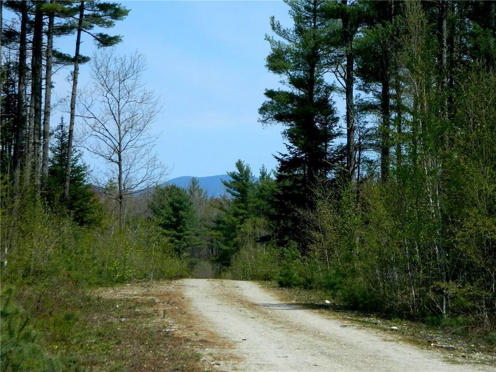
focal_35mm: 103
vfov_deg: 14.4
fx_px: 1476
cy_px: 186
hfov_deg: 19.1
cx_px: 248
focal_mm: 18.6
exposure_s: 1/640
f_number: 4.5
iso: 80
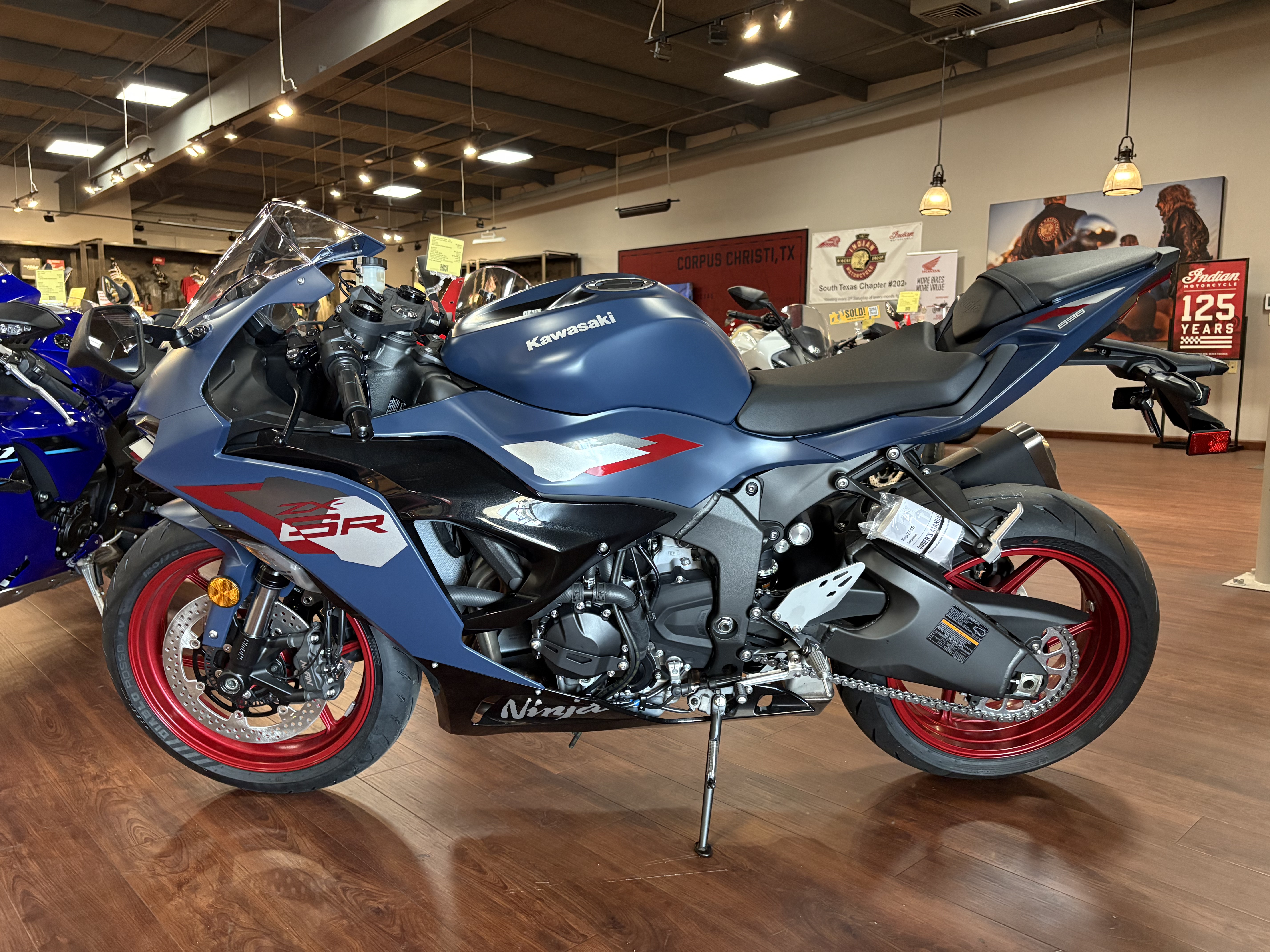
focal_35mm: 26
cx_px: 635
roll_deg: -0.2
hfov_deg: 67.3
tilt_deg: -6.3
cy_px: 476
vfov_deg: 53.1
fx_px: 954
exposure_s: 1/60
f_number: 1.6
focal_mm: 5.96
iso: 500
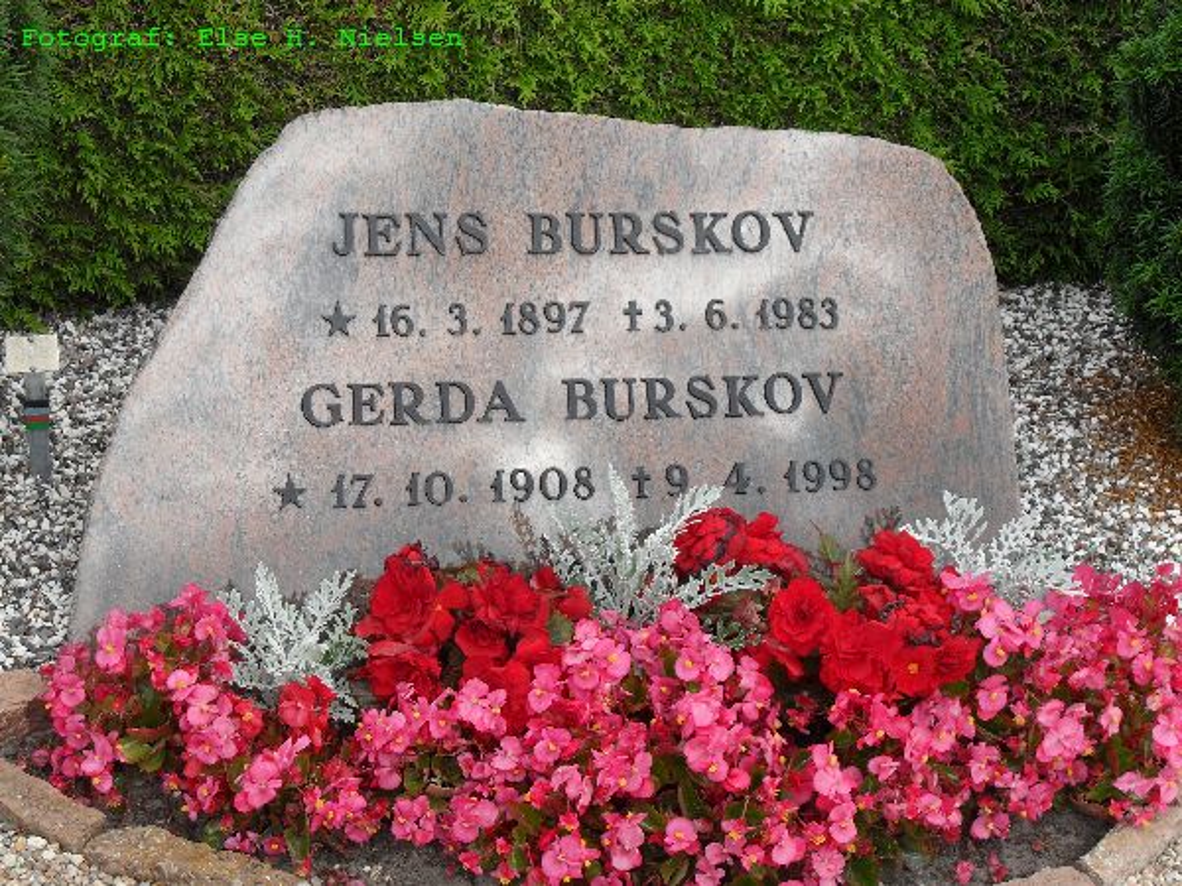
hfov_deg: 27.8
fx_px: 2390
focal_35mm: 70
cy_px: 443
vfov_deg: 21.0
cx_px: 591
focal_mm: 12.3
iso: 100
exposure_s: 1/350
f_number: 4
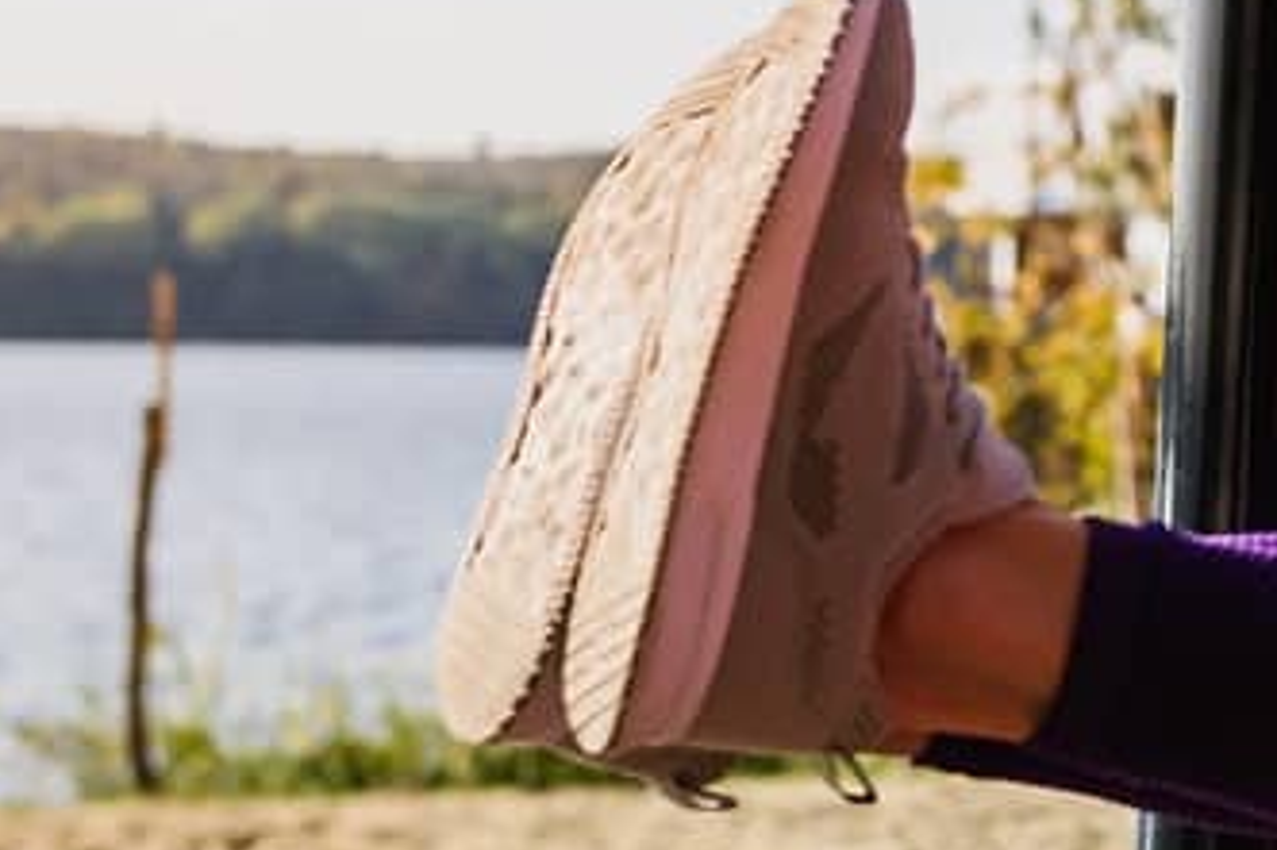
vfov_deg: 8.8
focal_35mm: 152
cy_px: -423
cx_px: 1562
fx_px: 5389
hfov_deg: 13.1
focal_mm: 42
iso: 200
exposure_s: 1/2500
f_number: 4
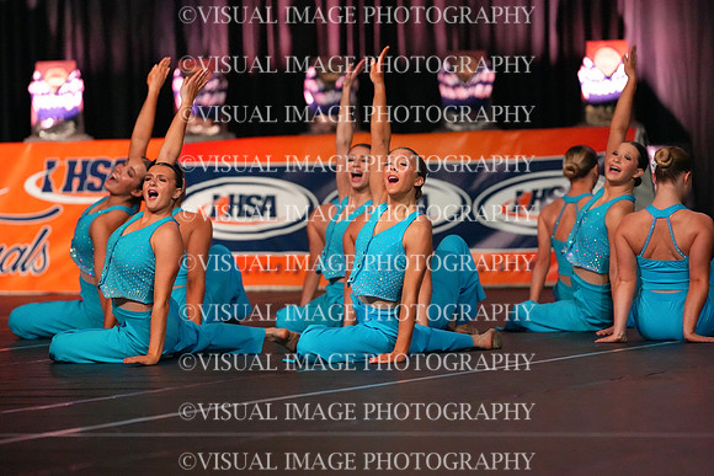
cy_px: 238
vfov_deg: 4.6
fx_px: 5951
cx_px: 357
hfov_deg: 6.9
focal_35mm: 300
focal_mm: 300
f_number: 3.5
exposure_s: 1/1250
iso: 16000
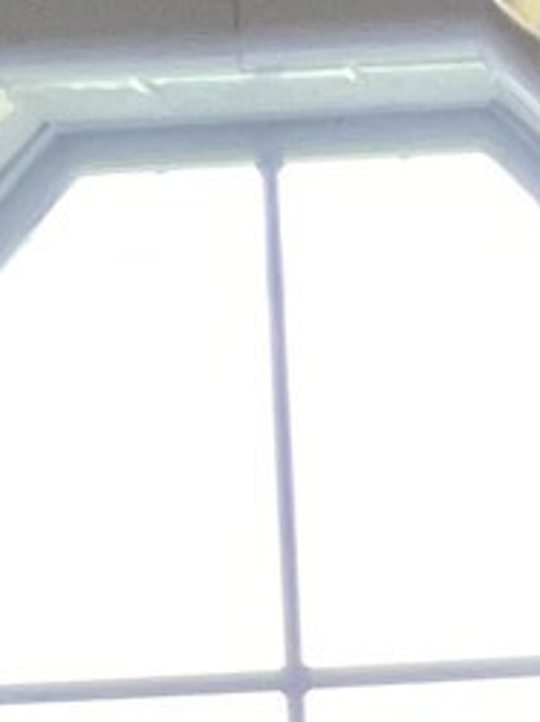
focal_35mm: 223
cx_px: 531
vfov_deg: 7.8
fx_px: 4646
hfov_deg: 6.6
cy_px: 2100
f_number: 1.8
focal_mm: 3
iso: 64
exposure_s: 1/60
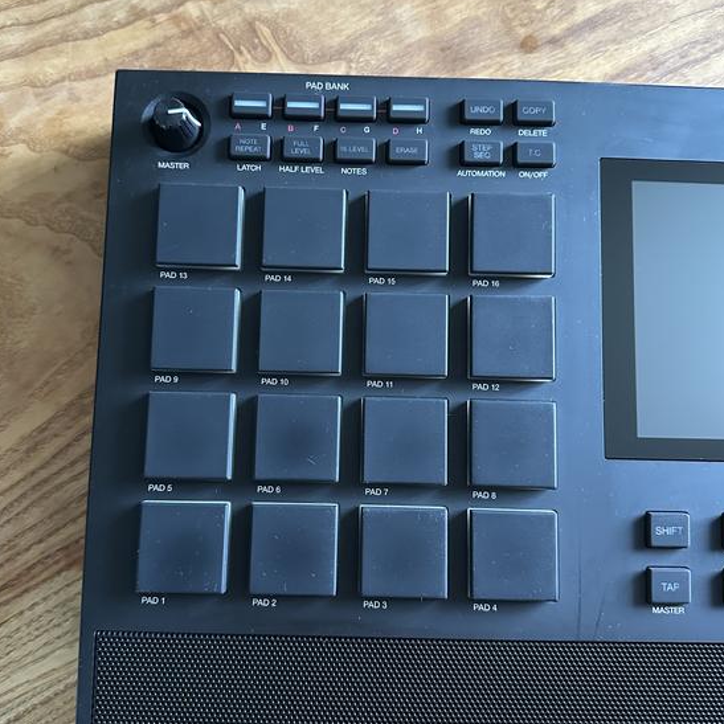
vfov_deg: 52.5
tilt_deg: -83.3
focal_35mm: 31
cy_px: 348
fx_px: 734
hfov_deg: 52.5
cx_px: 345
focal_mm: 6.86
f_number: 1.78
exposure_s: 1/60
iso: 800
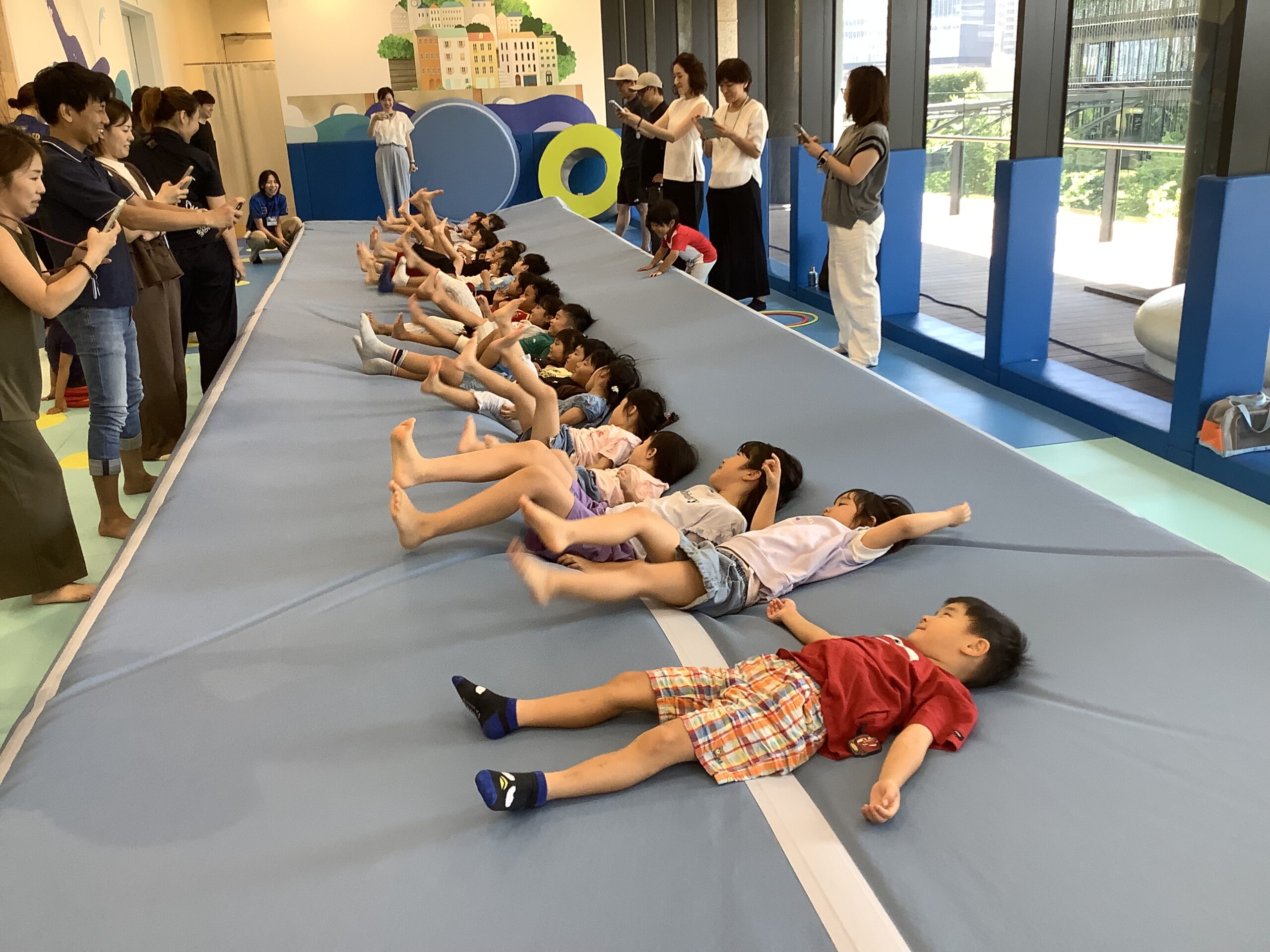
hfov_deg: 58.4
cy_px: 476
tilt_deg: -17.9
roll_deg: +1.9
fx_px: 1137
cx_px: 635
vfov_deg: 45.4
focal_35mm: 31
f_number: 2.4
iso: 80
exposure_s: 1/120
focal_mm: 3.3
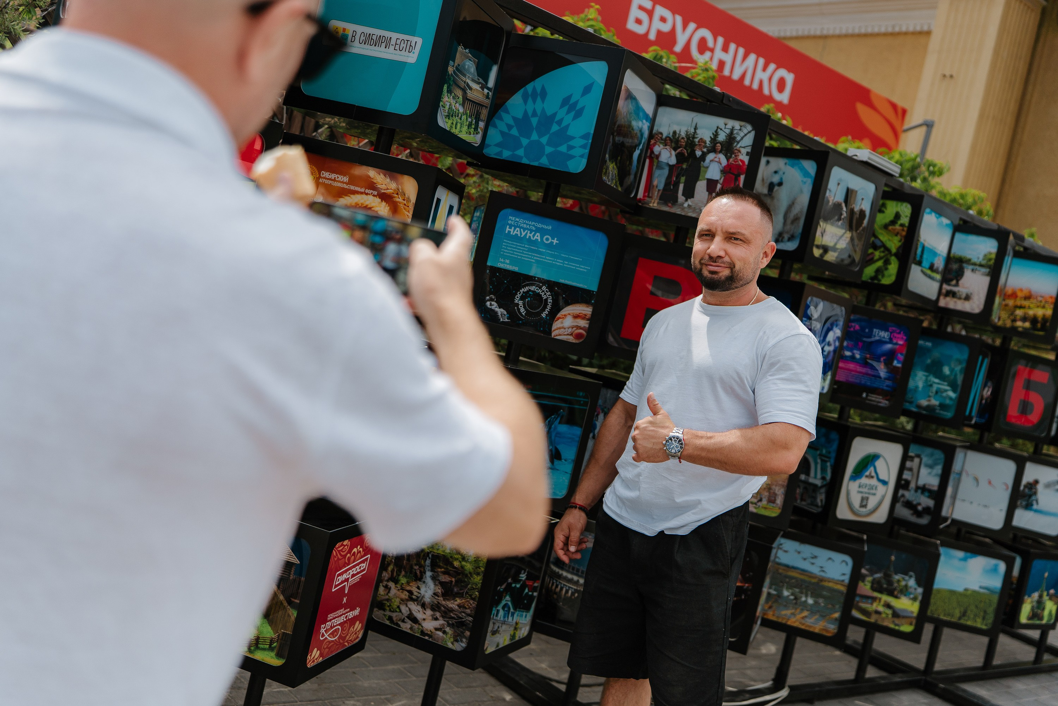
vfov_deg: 35.4
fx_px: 1105
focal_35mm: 38
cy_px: 327
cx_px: 543
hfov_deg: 51.2
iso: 100
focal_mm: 35
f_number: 2
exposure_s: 1/4000
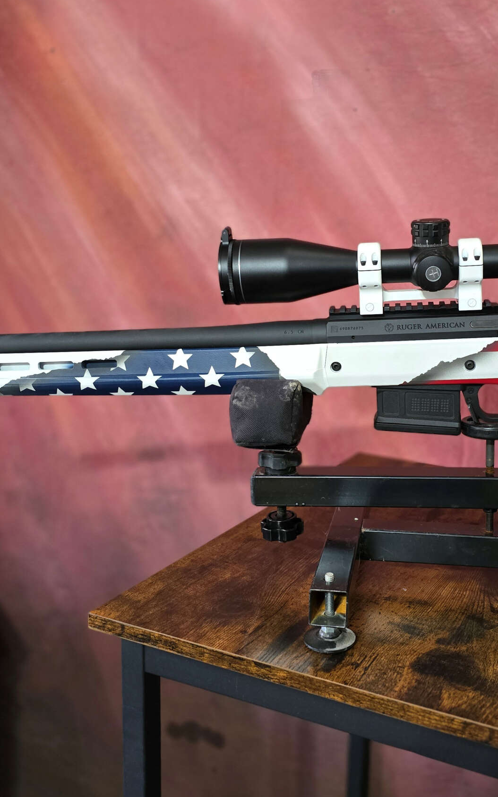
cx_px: 348
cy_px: 398
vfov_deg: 52.8
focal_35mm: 37
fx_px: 804
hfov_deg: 34.0
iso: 800
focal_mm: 6.3
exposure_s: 1/60
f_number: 1.7
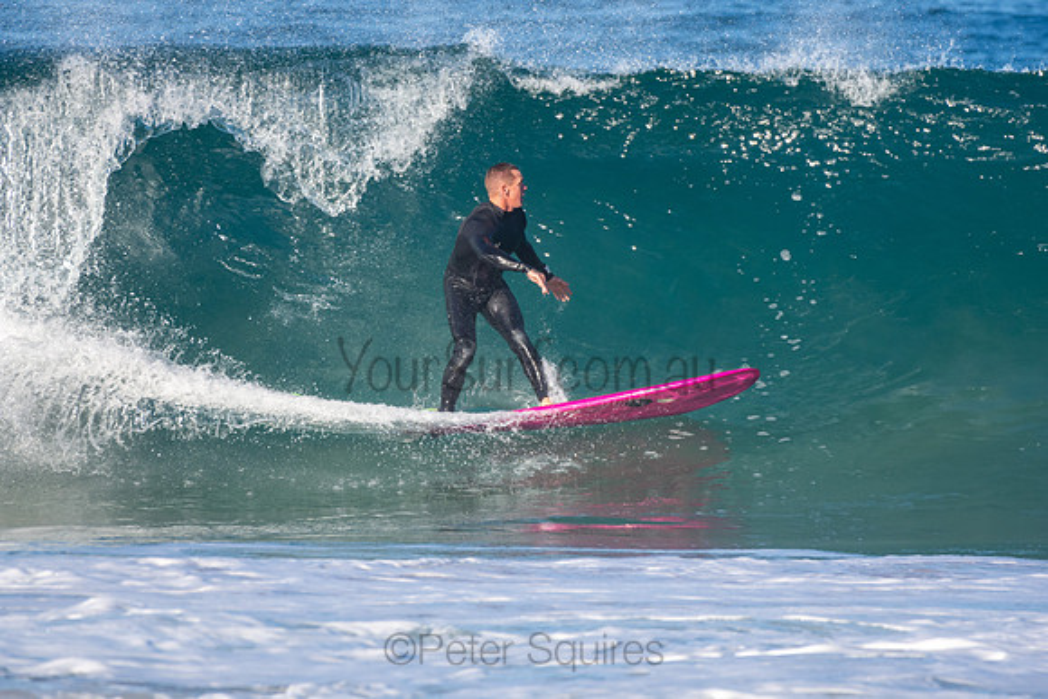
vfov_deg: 1.8
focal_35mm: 750
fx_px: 21837
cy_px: 350
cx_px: 524
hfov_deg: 2.7
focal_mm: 500
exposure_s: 1/1250
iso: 360
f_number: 5.6
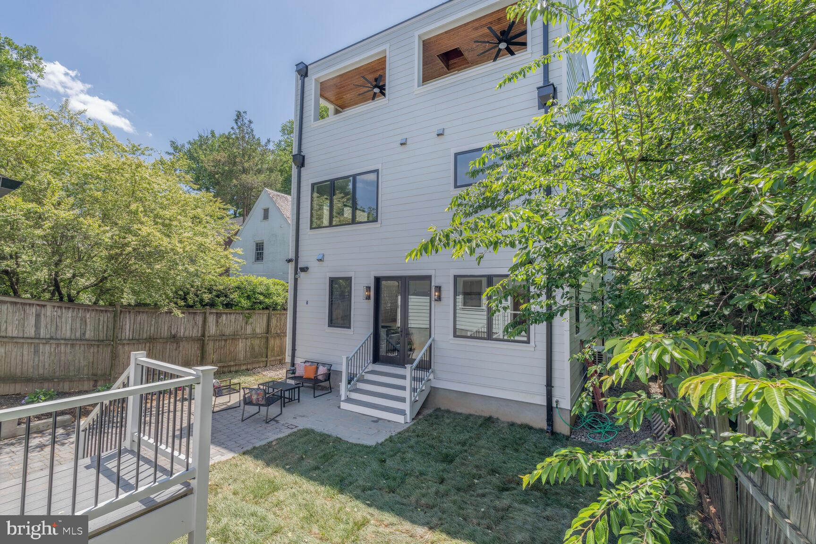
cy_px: 272
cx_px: 408
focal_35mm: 16
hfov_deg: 95.0
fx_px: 374
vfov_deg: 72.1
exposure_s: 1/250
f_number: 8
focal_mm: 16.5
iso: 200
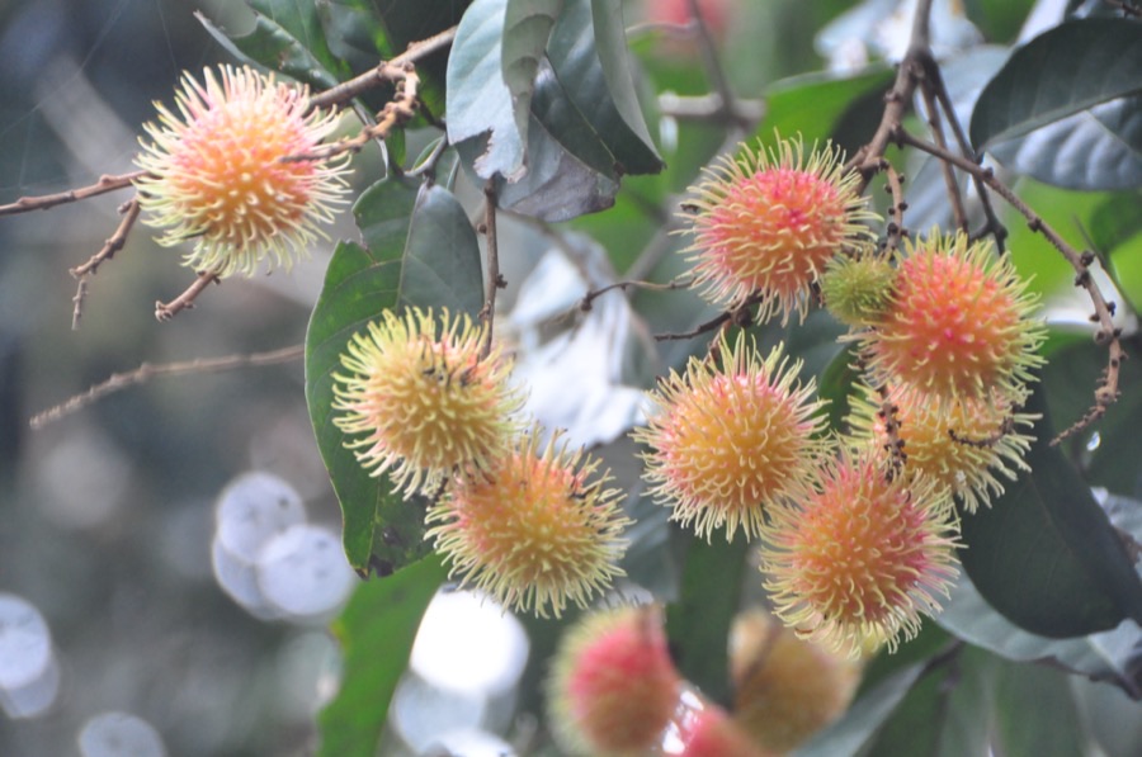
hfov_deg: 6.9
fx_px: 9501
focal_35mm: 300
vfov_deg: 4.6
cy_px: 378
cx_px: 571
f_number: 5.6
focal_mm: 200
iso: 1600
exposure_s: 1/125
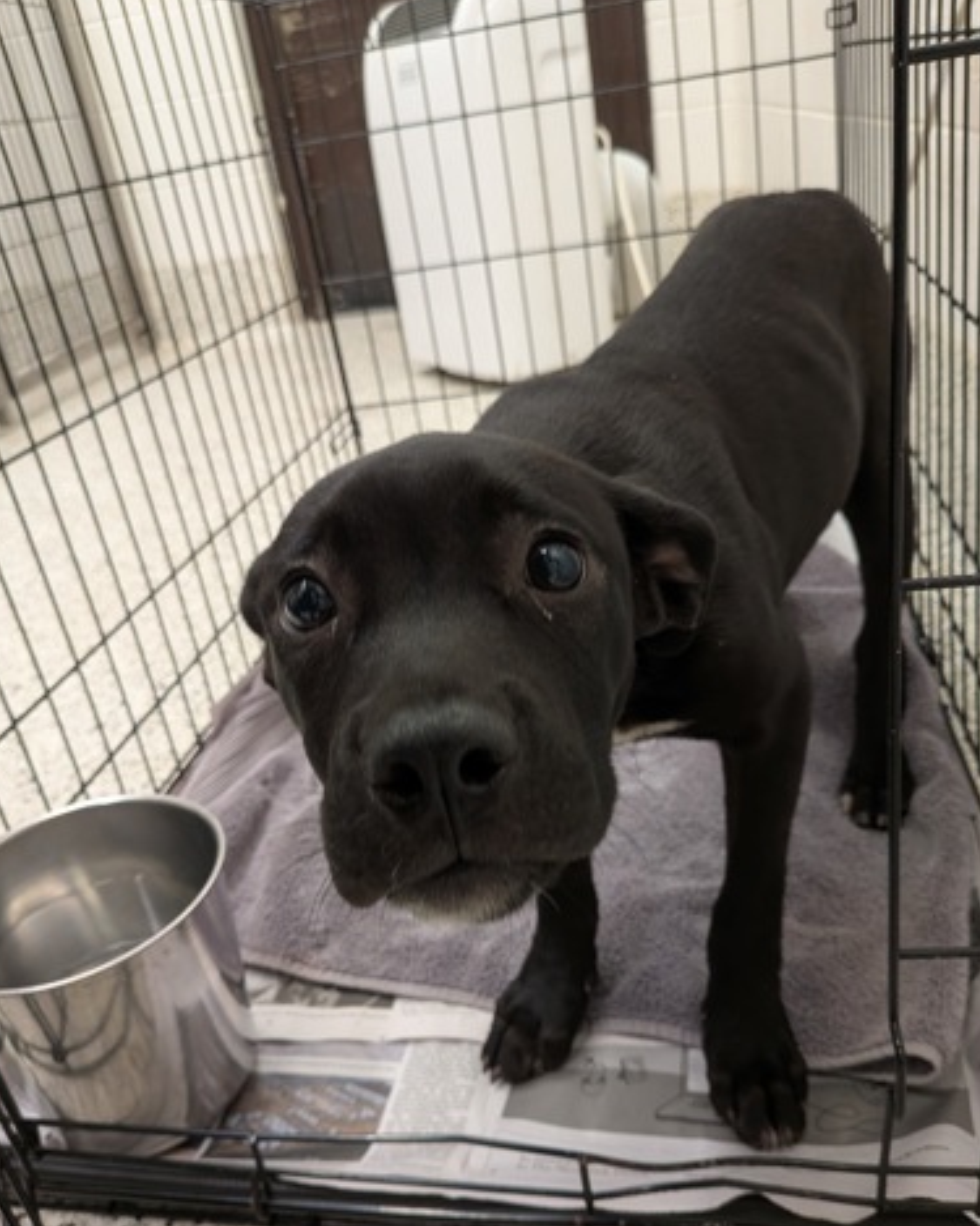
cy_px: 667
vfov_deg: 62.1
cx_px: 515
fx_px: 1015
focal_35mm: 28
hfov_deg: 51.5
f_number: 1.7
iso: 241
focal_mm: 4.53
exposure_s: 1/120
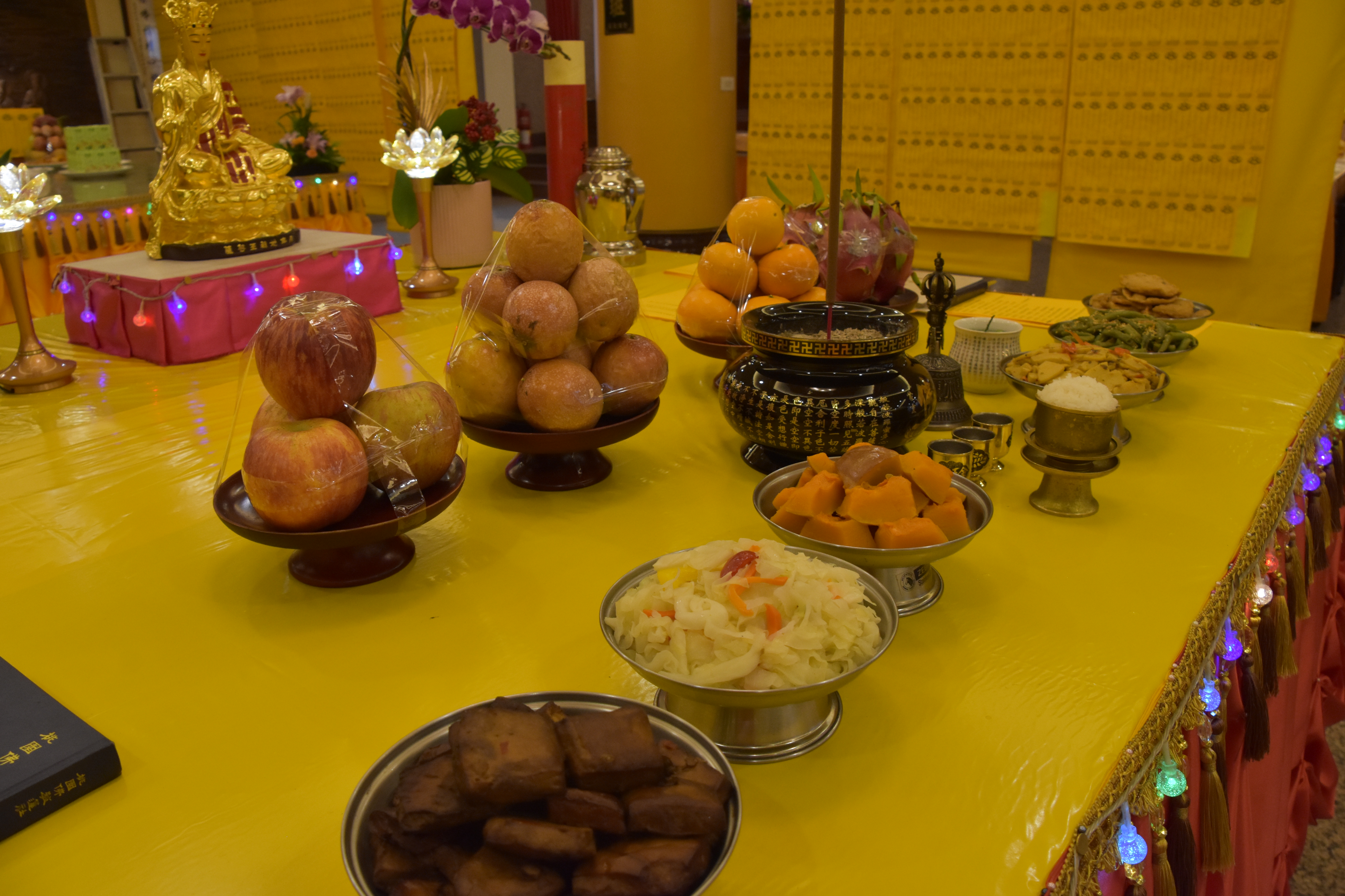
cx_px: 672
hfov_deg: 67.4
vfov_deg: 47.9
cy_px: 448
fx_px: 1009
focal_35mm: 27
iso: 1600
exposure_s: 1/160
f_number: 6.3
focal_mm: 18
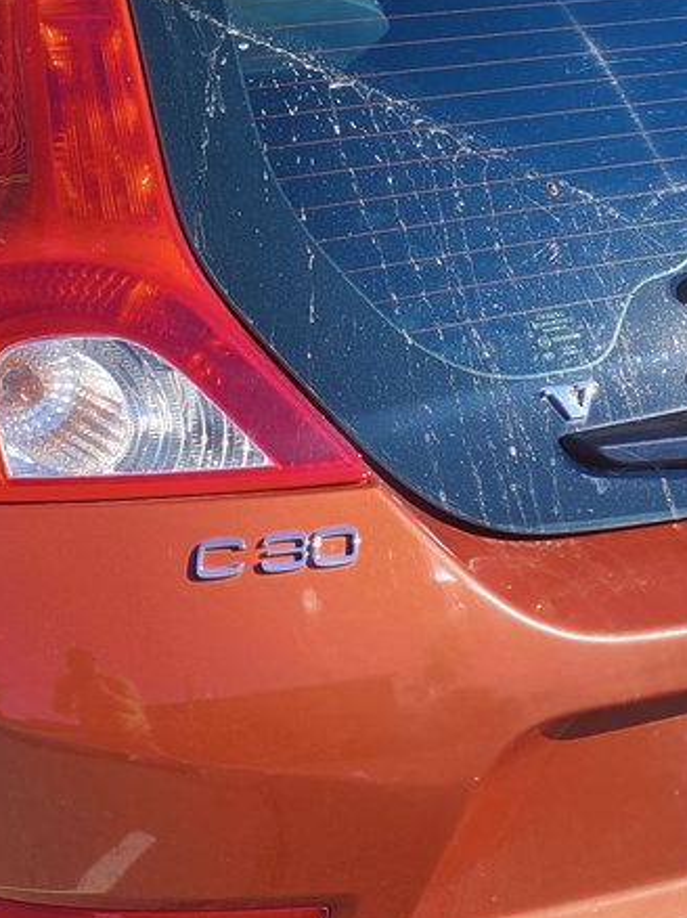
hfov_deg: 15.5
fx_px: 2516
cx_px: 226
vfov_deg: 20.4
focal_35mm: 95
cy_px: 174
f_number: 1.5
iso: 80
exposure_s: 1/565
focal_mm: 4.94
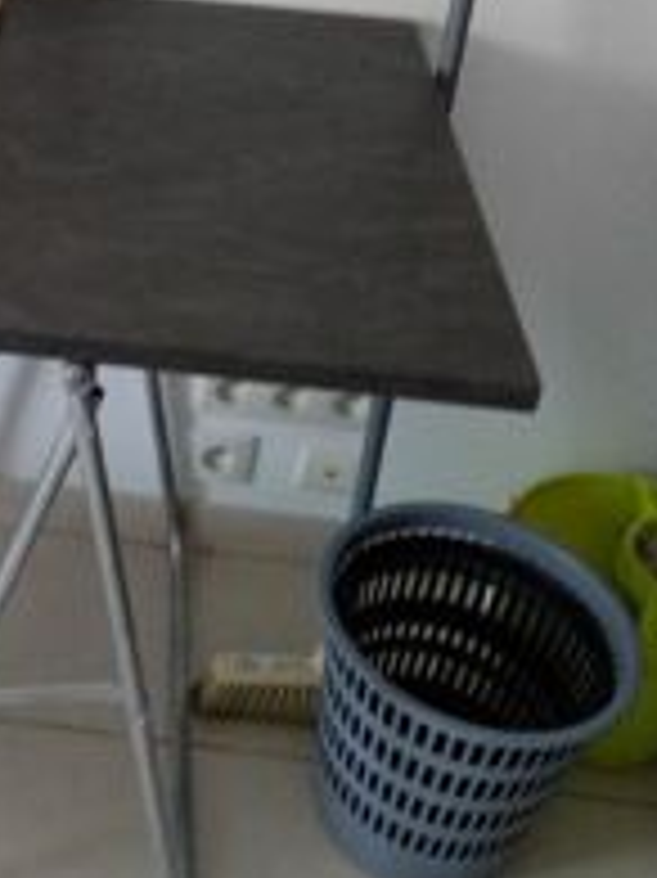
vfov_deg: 33.1
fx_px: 1444
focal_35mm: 57
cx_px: -36
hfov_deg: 24.2
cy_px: 209
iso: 371
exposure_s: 1/25
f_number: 1.8
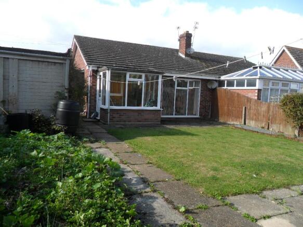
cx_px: 152
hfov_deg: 65.3
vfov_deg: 51.3
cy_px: 114
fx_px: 236
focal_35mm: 27
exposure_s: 1/350
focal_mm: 4.9
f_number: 3.5
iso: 80
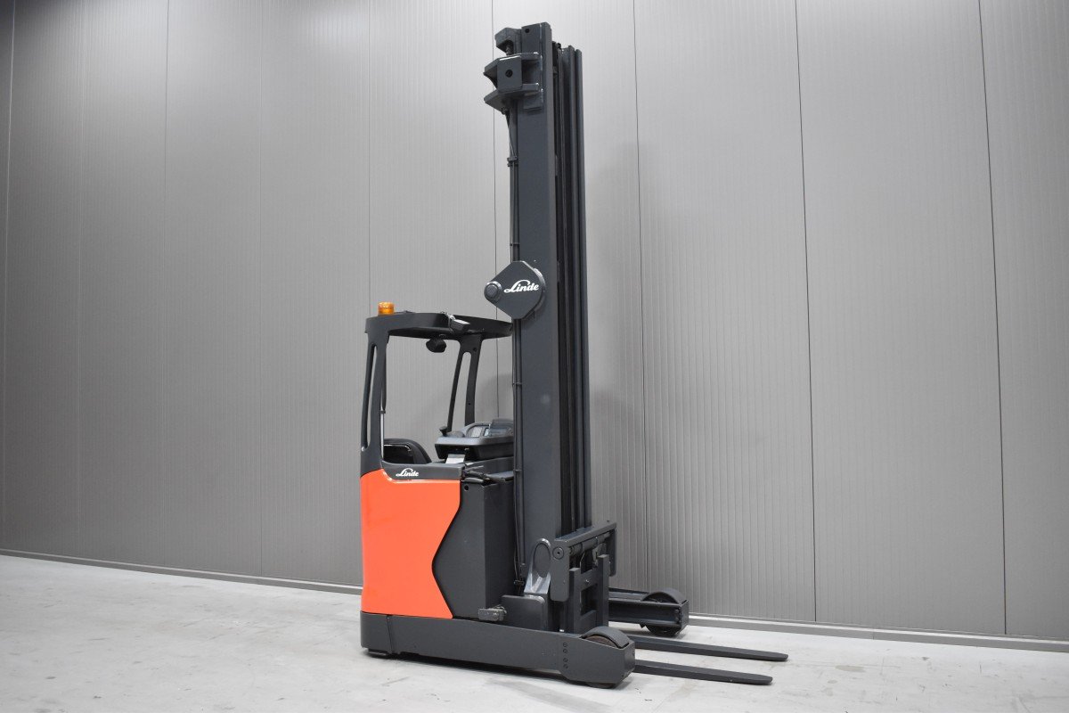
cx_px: 534
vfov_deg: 41.7
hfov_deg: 59.5
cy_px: 356
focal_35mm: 32
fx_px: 935
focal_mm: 21
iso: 1600
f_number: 4.5
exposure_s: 1/60
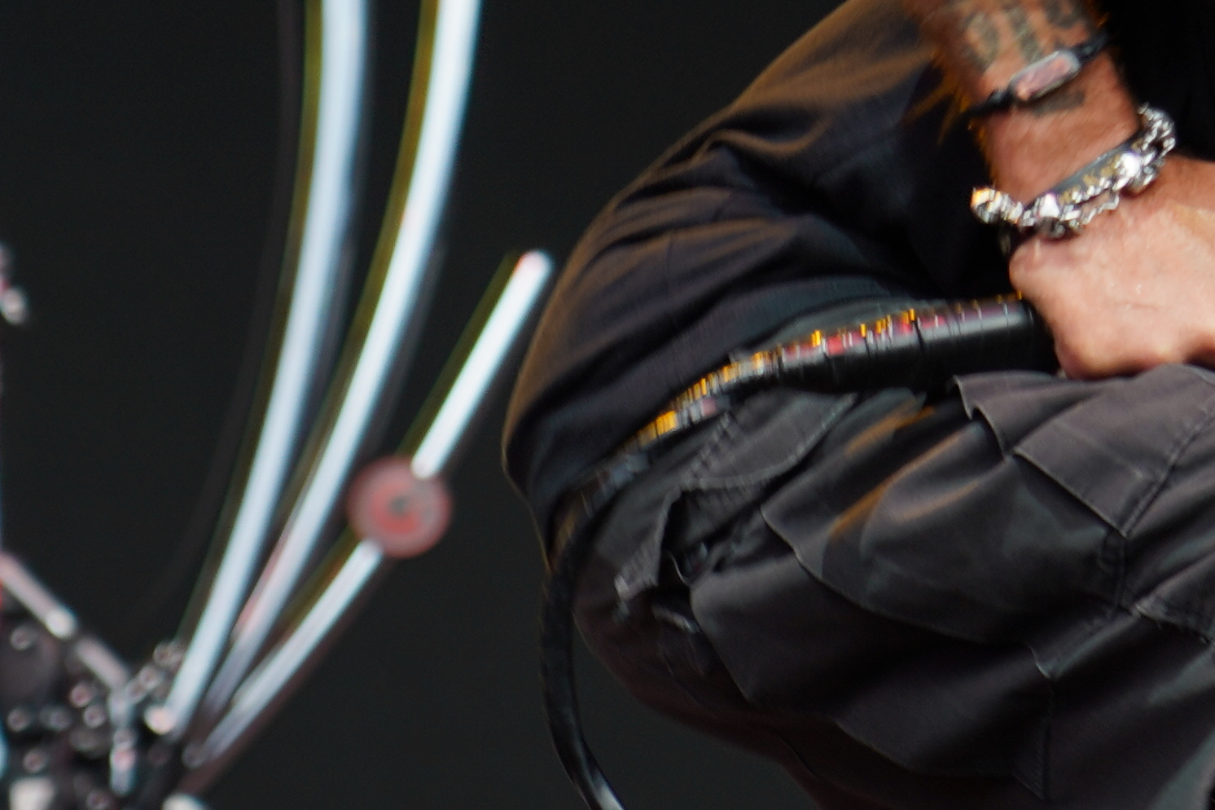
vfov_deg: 3.8
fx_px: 12079
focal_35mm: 358
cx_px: 1204
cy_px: -37
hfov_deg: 5.7
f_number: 4
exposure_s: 1/100
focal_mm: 89
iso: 200
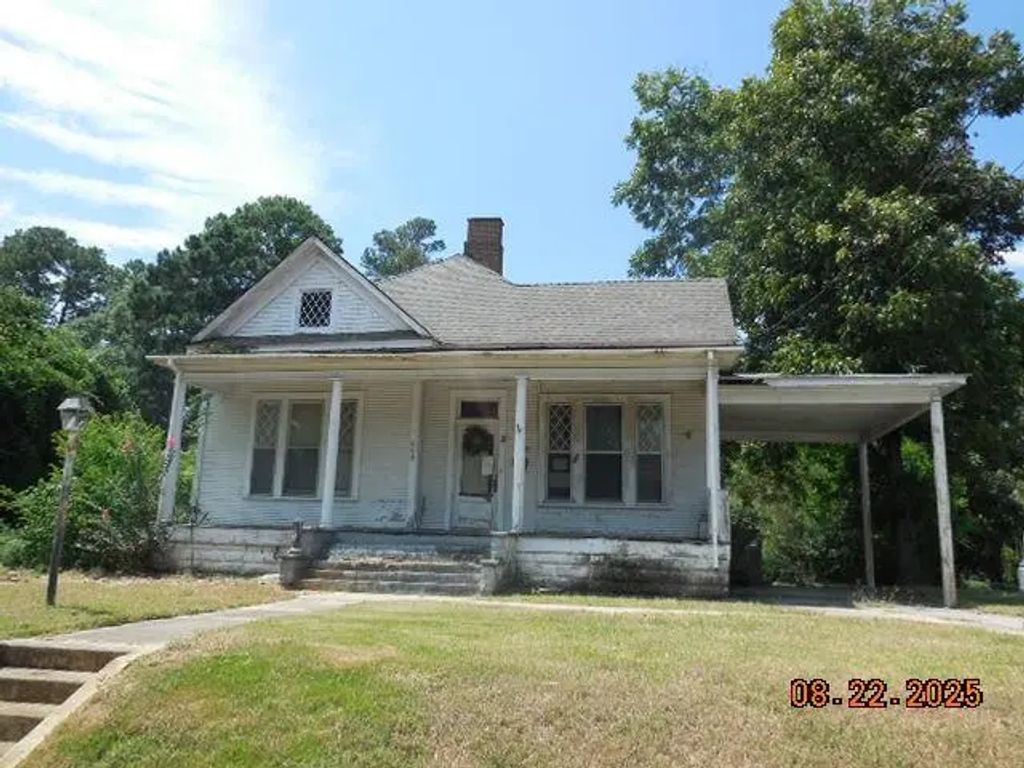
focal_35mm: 25
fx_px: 740
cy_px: 384
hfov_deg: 69.4
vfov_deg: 54.9
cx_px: 512
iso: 125
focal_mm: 4.5
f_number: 3.1
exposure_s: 1/1250
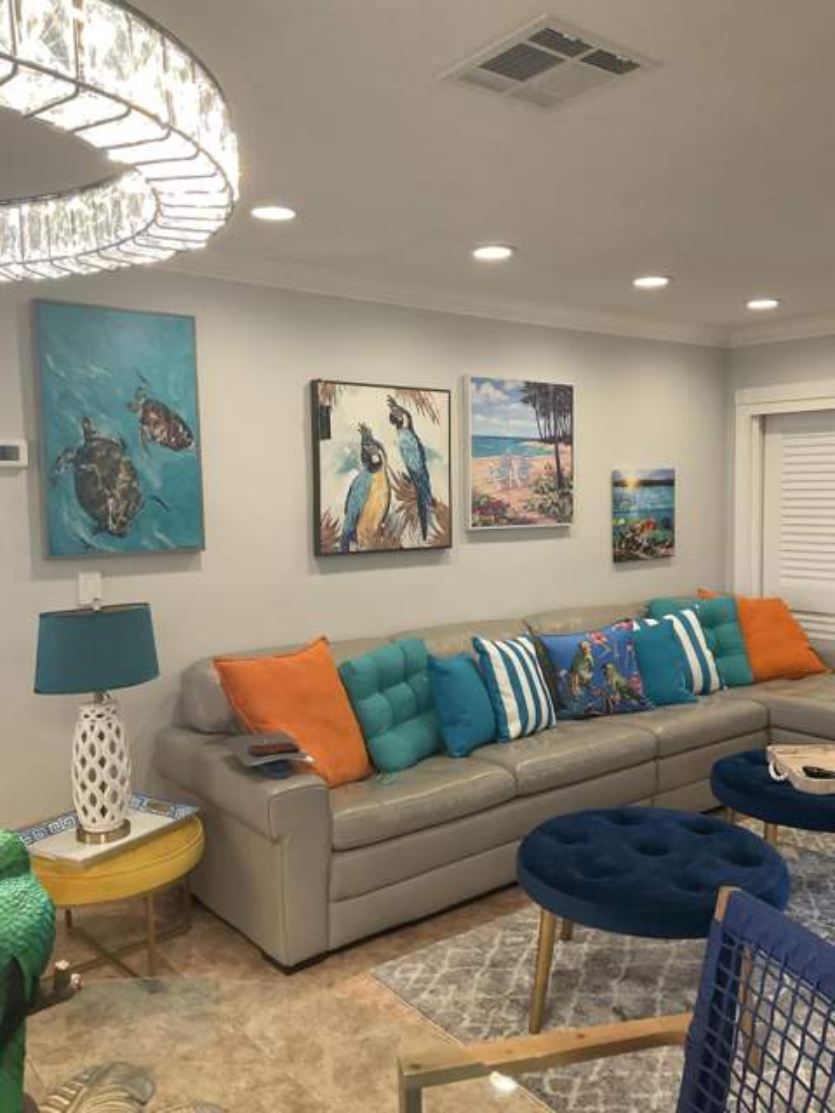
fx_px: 933
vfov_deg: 61.7
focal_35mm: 29
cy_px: 556
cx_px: 418
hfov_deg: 48.2
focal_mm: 3
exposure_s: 1/60
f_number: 1.8
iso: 100
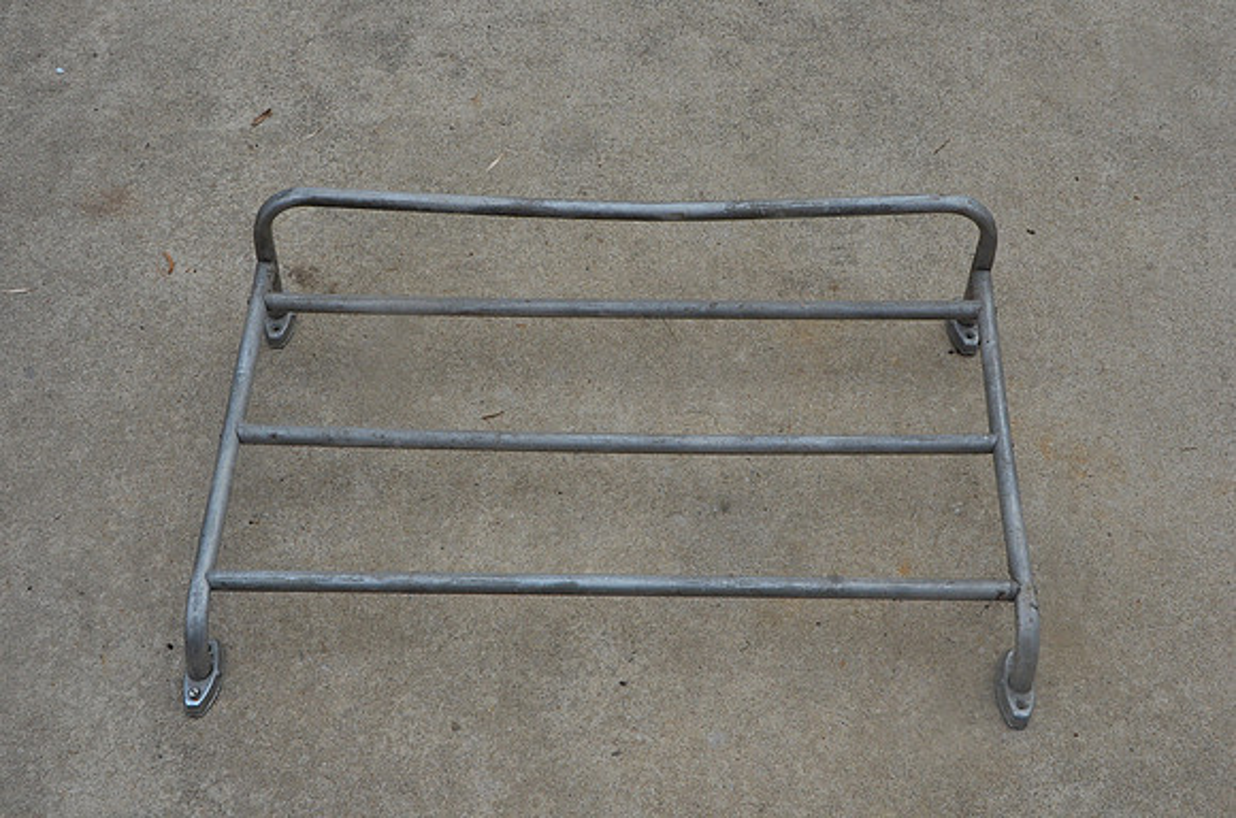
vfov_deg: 27.9
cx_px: 618
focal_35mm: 48
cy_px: 409
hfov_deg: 41.2
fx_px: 1644
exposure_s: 1/800
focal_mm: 32
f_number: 14
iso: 800
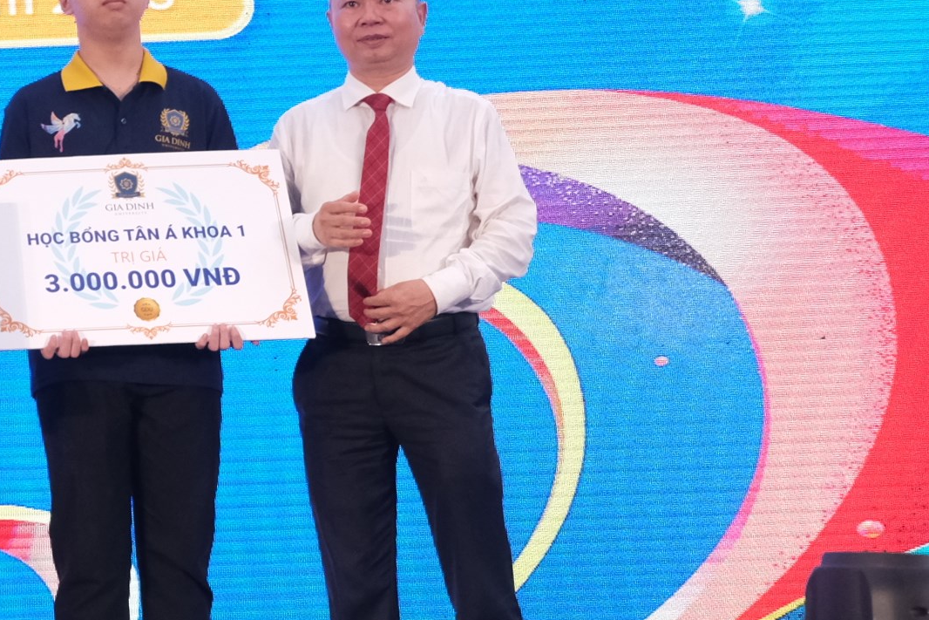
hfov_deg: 22.7
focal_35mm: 79
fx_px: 2039
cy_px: 54
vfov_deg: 17.0
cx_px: -305
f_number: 3.2
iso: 1600
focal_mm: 18
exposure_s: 1/500
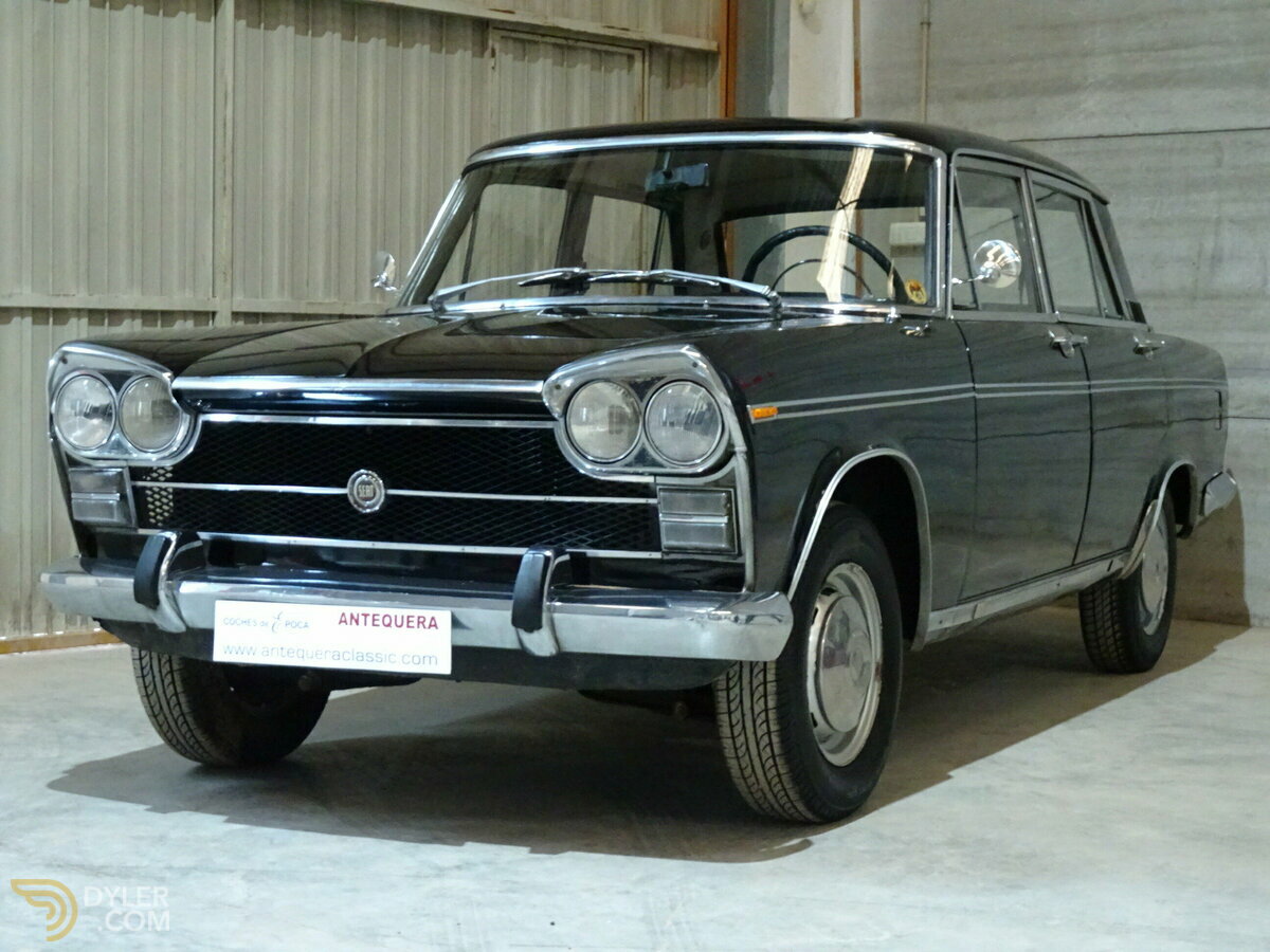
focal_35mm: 64
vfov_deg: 22.9
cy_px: 476
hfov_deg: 30.3
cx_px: 635
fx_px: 2348
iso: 1000
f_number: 4.5
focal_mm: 10.95
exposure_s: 1/8
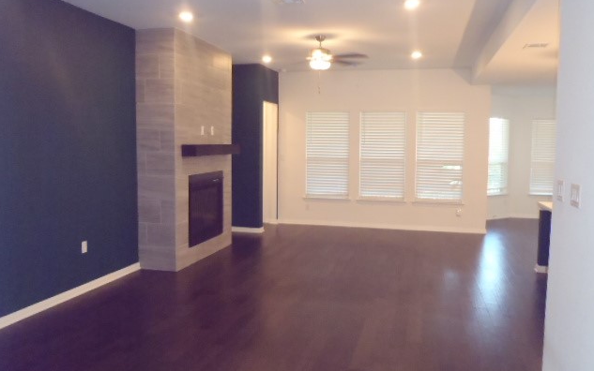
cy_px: 184
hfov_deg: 62.9
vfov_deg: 41.9
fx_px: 486
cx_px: 297
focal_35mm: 30
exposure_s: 1/30
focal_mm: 5
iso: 500
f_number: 3.9
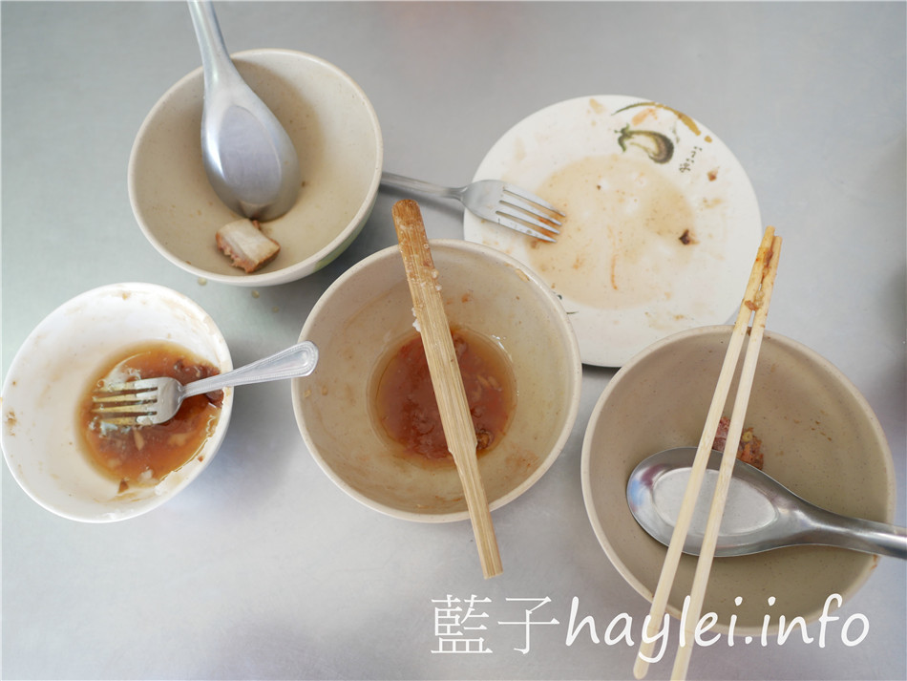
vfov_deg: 46.8
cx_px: 454
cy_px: 340
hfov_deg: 60.0
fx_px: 786
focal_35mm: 30
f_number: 2
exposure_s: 1/125
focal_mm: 15
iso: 200
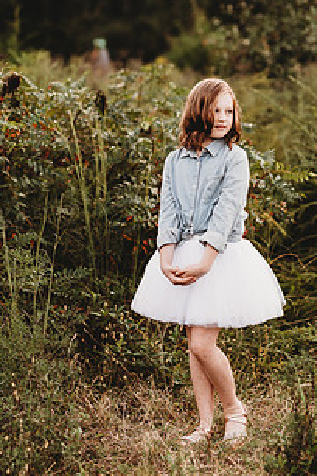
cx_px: 221
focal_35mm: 125
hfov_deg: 11.0
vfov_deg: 16.4
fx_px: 1651
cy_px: 166
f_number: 2.2
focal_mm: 85
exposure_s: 1/200
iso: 125
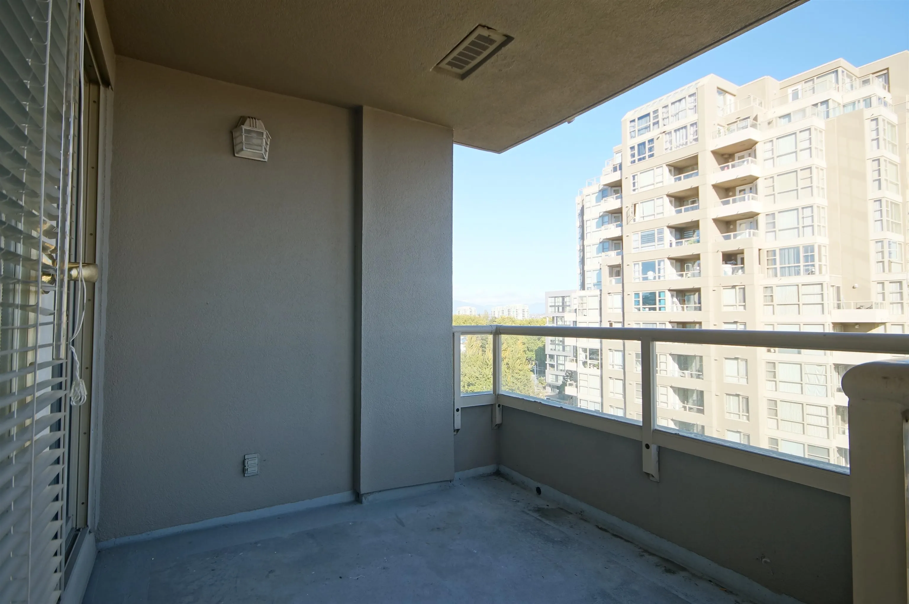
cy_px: 302
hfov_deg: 90.1
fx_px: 454
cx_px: 454
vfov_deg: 67.3
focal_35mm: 18
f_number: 7.1
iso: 400
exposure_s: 1/160
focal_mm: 12
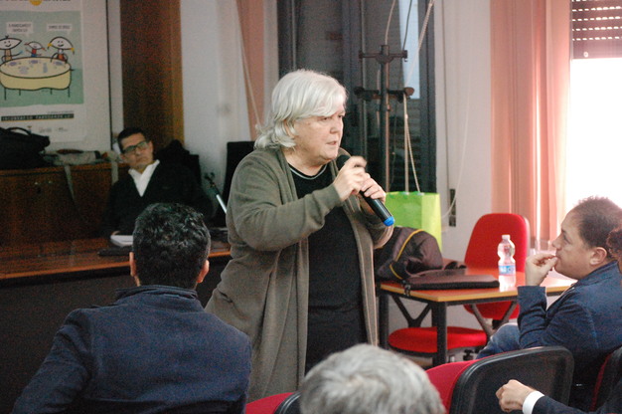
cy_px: 207
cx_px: 311
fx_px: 1424
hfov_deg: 24.6
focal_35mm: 82
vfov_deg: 16.5
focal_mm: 55
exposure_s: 1/40
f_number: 4.2
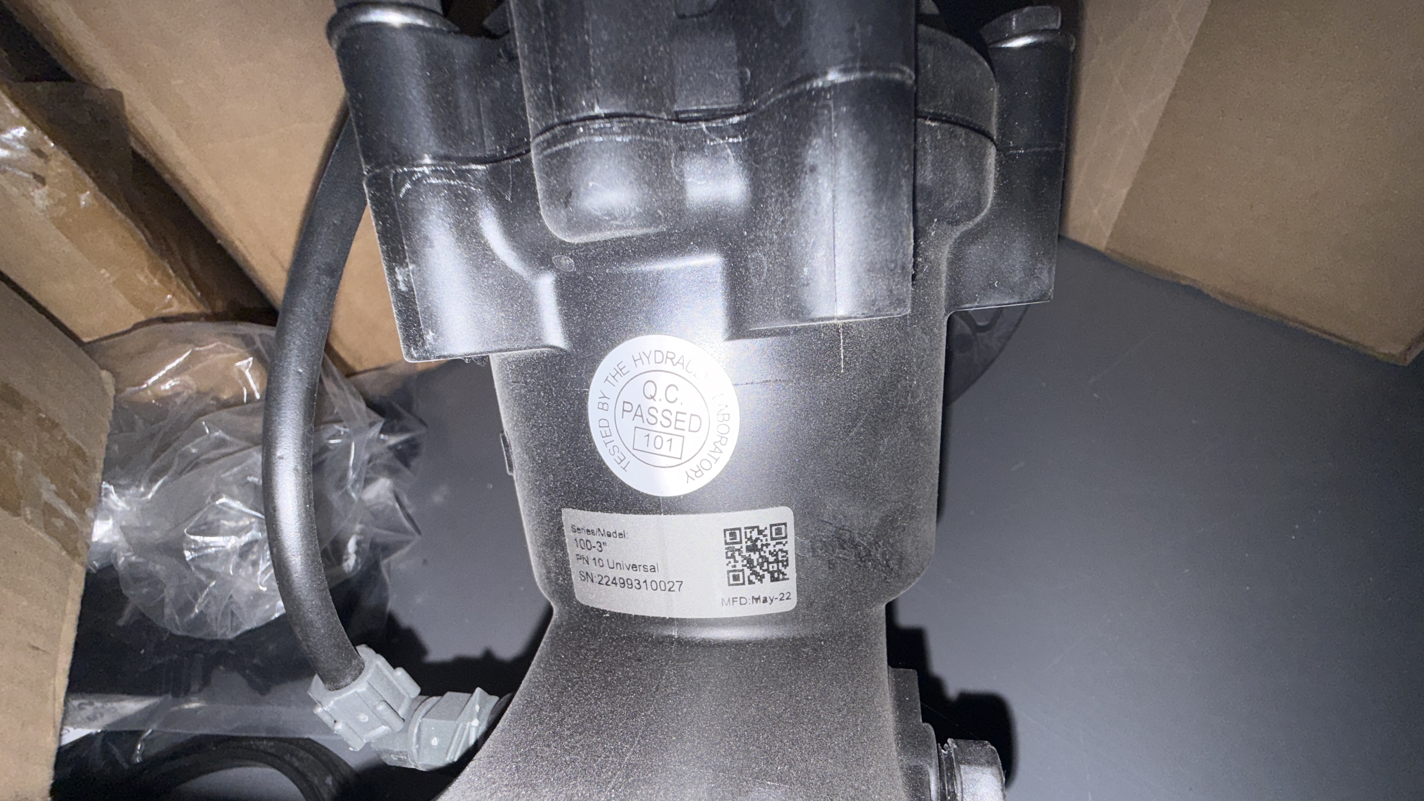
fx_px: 604
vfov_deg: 65.7
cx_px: 704
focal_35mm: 16
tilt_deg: -52.8
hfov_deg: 99.4
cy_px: 520
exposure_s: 1/122
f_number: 2.2
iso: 32
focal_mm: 2.22
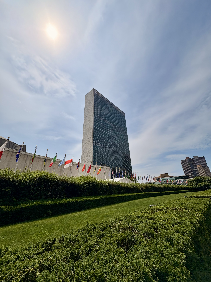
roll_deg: +1.8
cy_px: 141
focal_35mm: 14
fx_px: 114
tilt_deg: +25.2
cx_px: 106
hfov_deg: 85.7
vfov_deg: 102.1
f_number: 2.2
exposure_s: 1/5263
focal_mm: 2.22
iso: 50
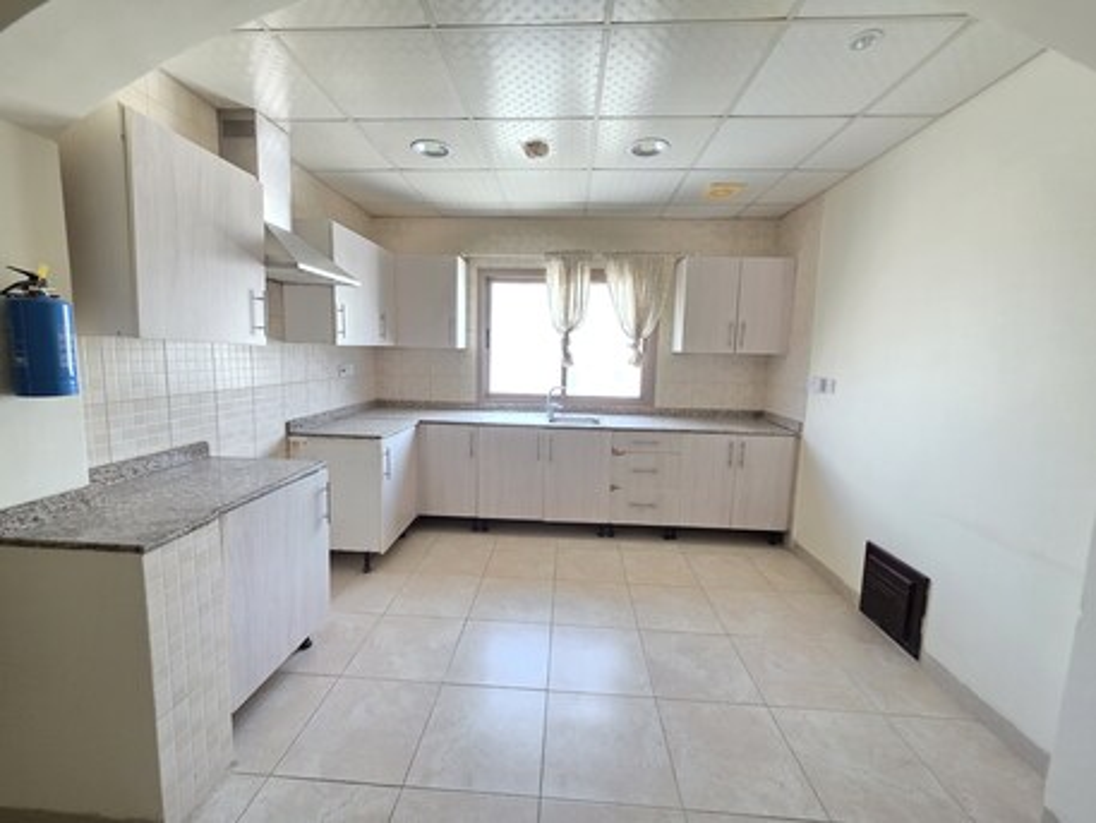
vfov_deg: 89.9
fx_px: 412
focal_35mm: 13
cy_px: 412
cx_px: 548
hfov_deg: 106.2
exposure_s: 1/50
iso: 250
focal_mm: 2.2
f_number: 1.9
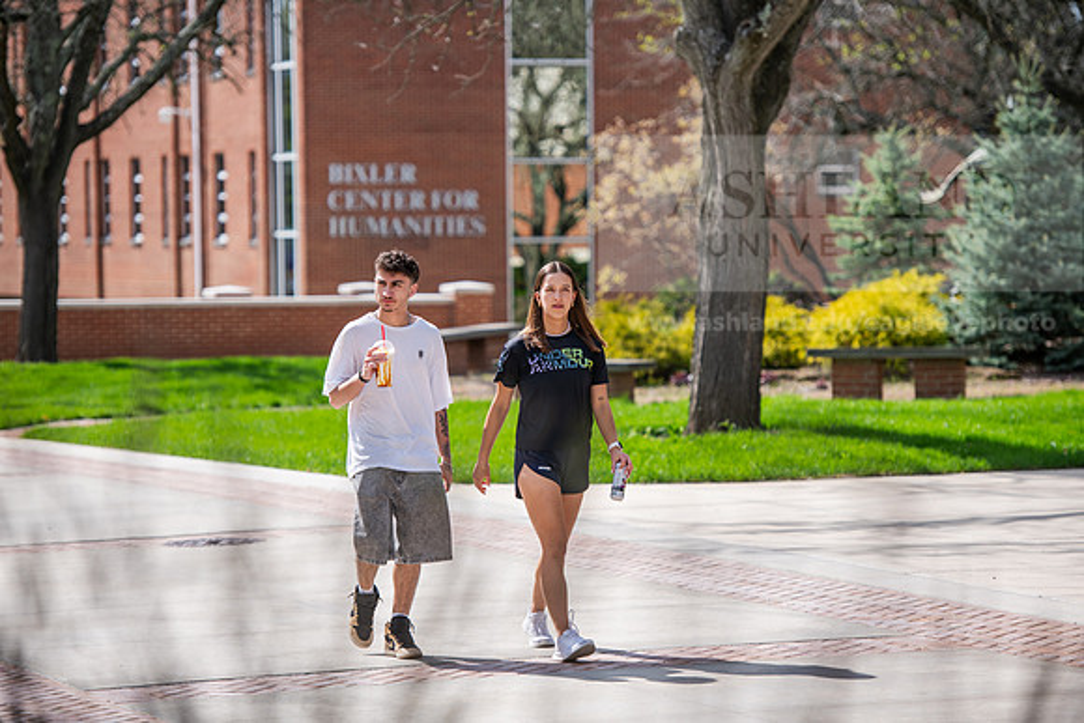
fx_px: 4518
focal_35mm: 150
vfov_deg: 9.2
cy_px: 362
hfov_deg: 13.7
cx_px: 542
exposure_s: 1/800
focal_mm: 150
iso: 100
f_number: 3.2
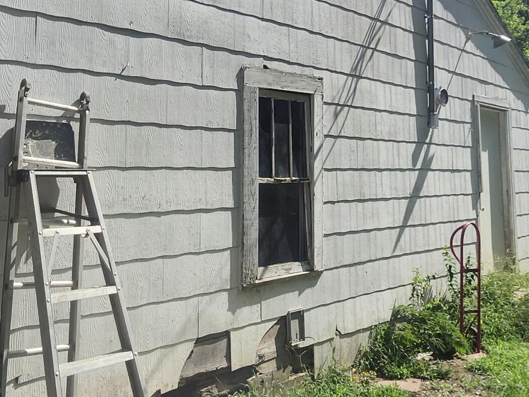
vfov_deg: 37.8
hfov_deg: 49.3
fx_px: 566
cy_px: 102
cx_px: 179
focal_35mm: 37
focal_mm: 1.74
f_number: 2.2
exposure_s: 1/1654
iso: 40
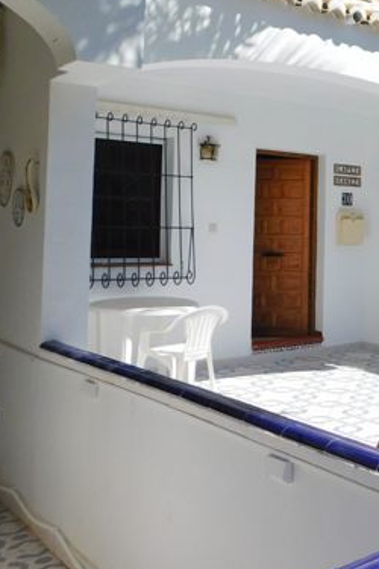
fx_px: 711
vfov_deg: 43.2
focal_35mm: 45
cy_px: 208
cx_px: 478
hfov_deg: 26.0
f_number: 6
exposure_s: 1/500
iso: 125
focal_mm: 4
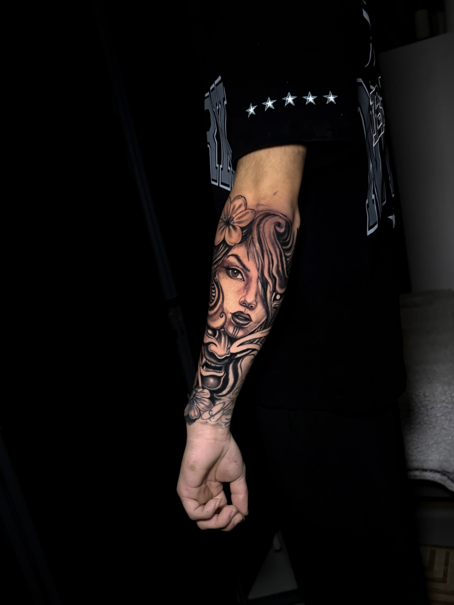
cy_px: 351
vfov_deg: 59.6
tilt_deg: -14.8
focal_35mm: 30
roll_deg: +12.2
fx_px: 525
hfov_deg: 46.7
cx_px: 252
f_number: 1.78
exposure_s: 1/24
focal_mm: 6.76
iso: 1600
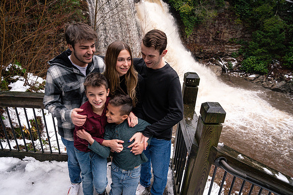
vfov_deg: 53.2
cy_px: 98
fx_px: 195
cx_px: 146
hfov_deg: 73.7
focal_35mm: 24
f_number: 7.1
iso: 1000
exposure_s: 1/160
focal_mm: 24
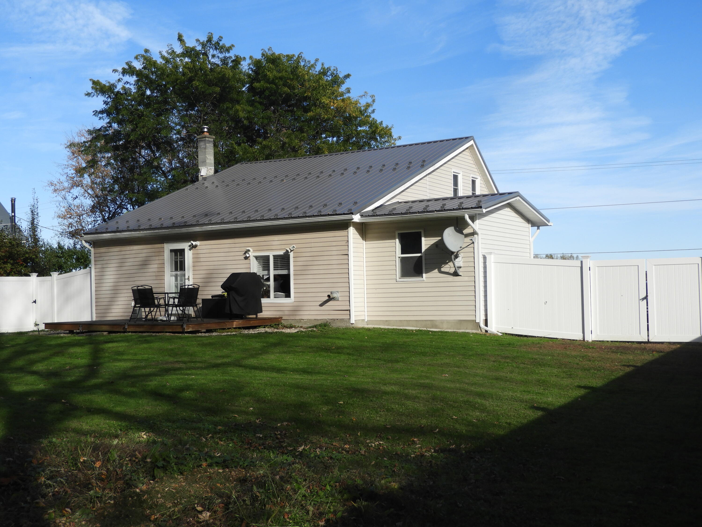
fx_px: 811
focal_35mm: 40
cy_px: 264
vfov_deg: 36.0
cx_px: 351
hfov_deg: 46.8
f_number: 3.8
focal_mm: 7.2
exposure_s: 1/800
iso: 100
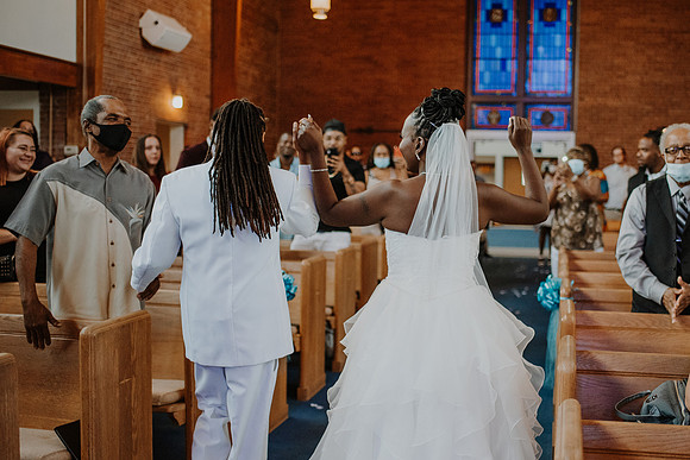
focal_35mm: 43
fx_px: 829
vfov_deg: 31.0
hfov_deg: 45.0
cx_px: 411
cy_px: 230
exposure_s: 1/1250
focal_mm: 35
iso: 2800
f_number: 1.8
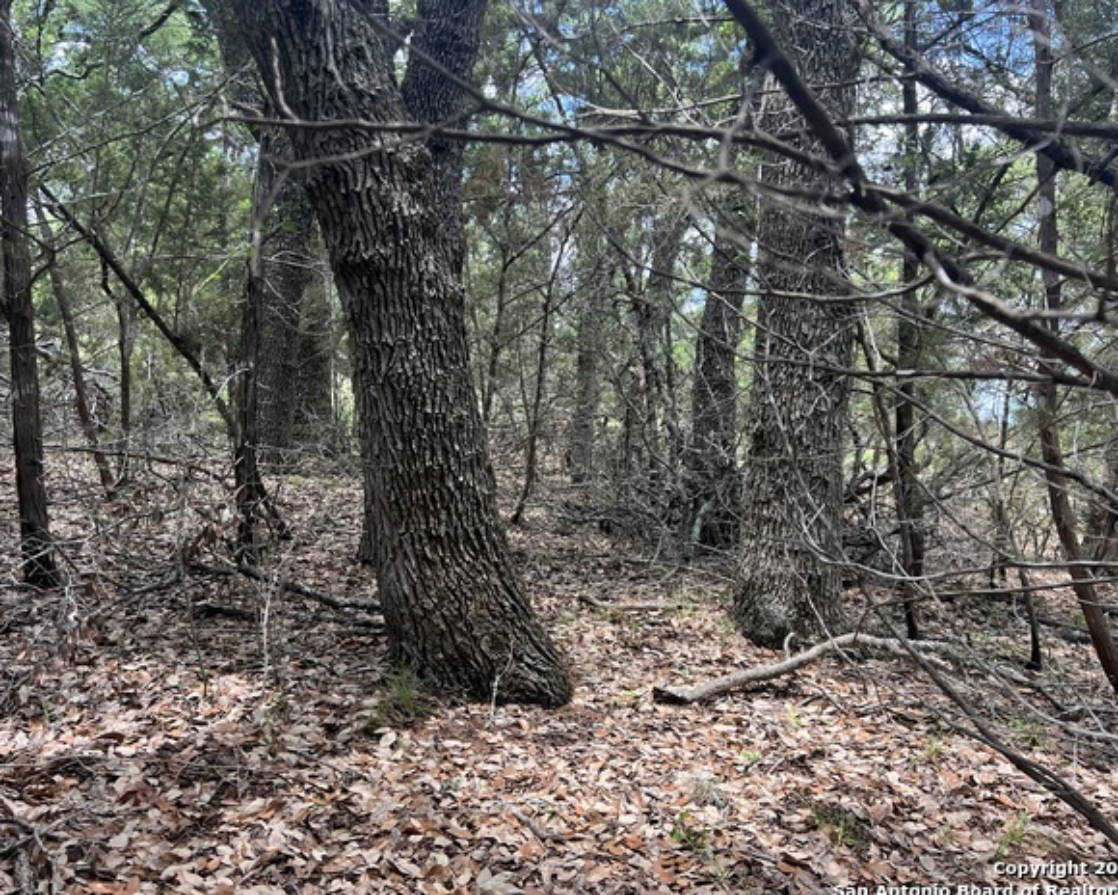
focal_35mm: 28
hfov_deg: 62.2
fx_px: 926
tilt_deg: +1.4
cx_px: 530
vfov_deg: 51.5
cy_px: 440
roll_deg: +0.5
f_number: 1.5
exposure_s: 1/388
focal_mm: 5.7
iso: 50
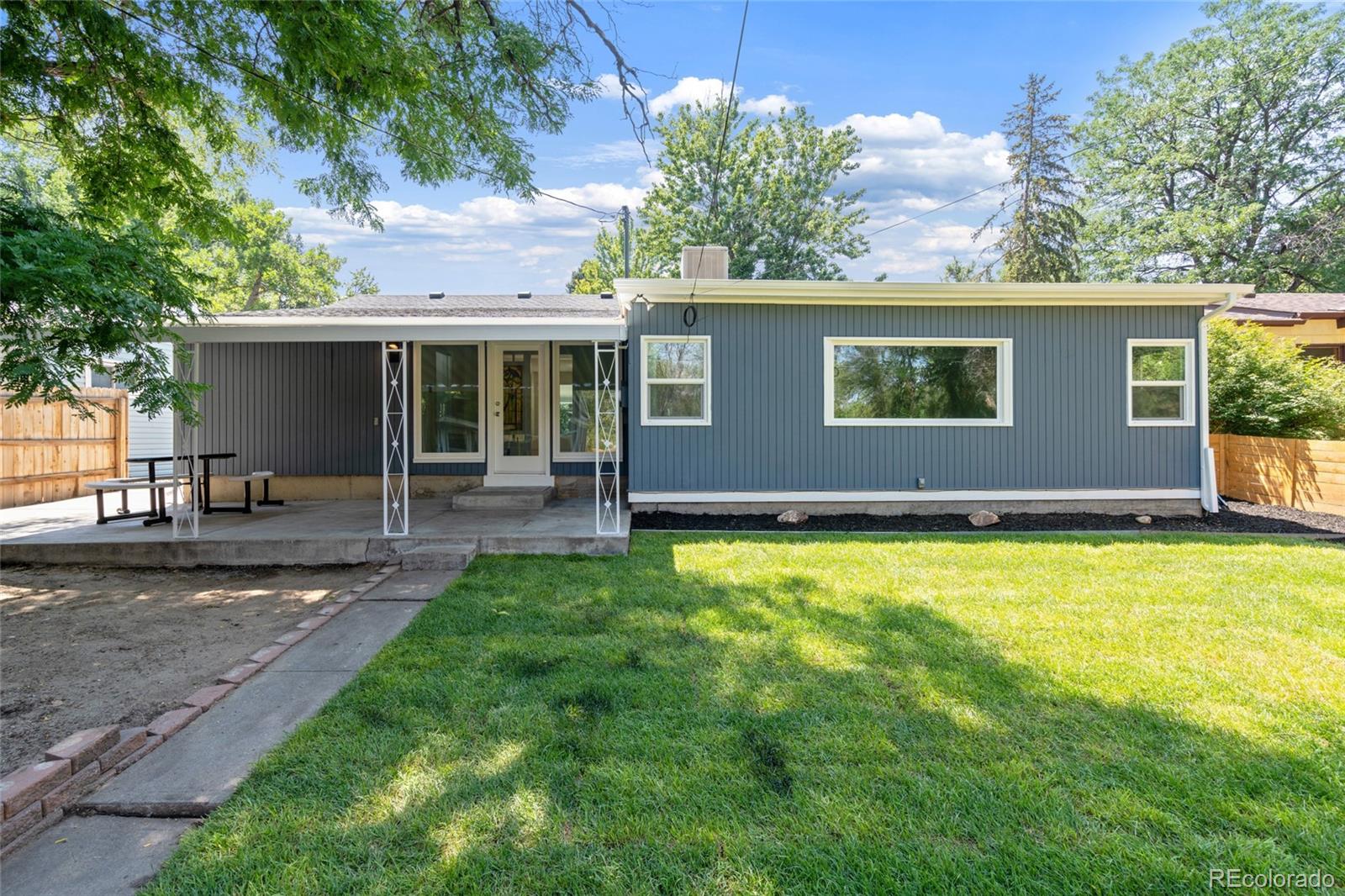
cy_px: 448
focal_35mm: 16
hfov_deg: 96.7
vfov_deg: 73.7
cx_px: 672
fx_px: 598
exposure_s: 1/40
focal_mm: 16
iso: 100
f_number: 8
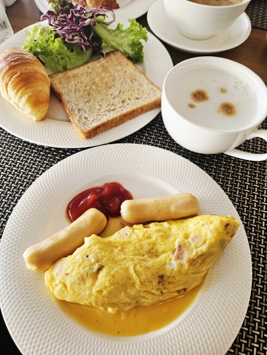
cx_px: 134
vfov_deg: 73.9
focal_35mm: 23
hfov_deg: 58.9
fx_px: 237
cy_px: 178
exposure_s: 1/182
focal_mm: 5.4
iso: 200
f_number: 1.8
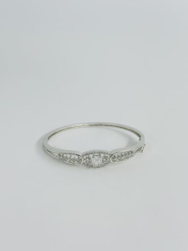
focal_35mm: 48
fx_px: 348
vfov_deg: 39.7
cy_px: 126
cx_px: 94
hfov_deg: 30.3
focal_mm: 6.86
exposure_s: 1/1880
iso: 80
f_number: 1.78
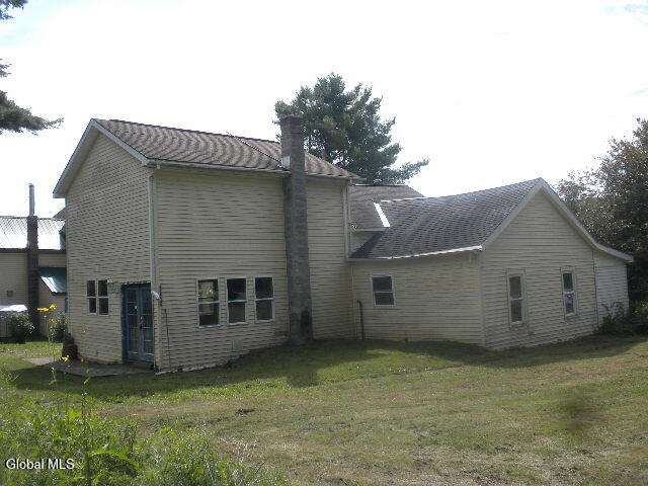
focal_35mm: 37
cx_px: 324
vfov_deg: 38.7
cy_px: 243
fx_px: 693
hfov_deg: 50.1
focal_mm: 6.6
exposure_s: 1/92.4
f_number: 10
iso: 64
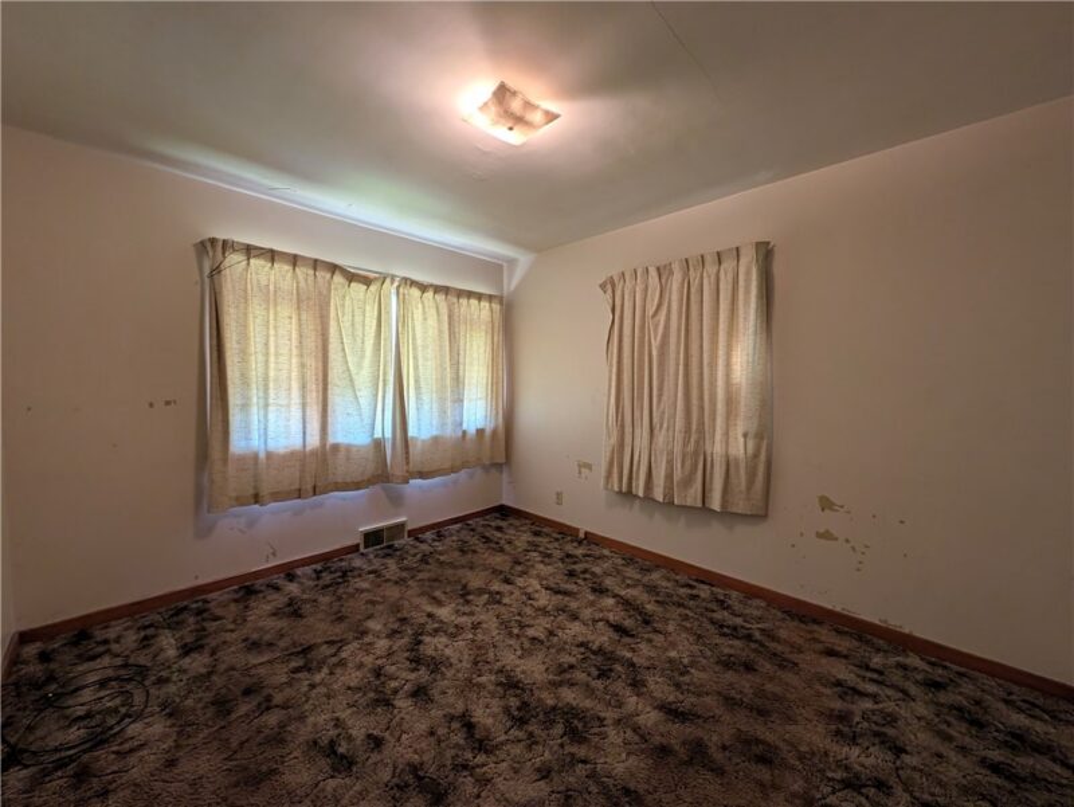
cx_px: 537
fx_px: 373
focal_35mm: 12
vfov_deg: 94.6
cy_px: 404
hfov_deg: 110.5
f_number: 1.7
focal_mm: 2.02
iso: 65
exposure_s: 1/40
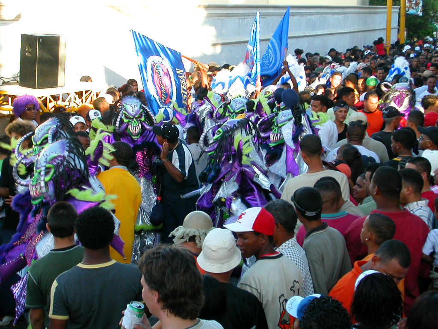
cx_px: 219
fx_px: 924
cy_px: 164
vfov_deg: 20.2
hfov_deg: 26.7
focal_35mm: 73
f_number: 3.8
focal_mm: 11.1
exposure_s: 1/96.6
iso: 100
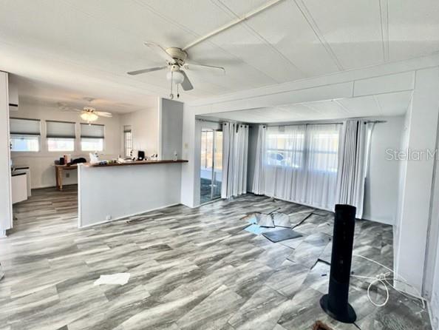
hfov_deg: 102.0
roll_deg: -1.7
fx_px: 178
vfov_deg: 85.6
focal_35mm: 14
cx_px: 219
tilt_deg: -4.0
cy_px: 154
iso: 80
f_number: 1.8
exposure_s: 1/122
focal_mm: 1.57
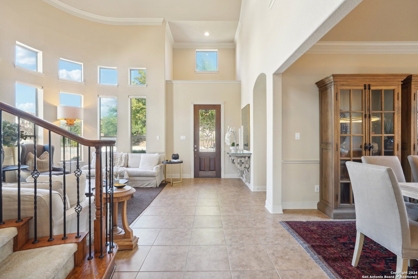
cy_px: 140
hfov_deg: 96.7
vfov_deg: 73.7
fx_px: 186
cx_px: 209
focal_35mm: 16
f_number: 8
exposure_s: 1/13
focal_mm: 16
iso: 400
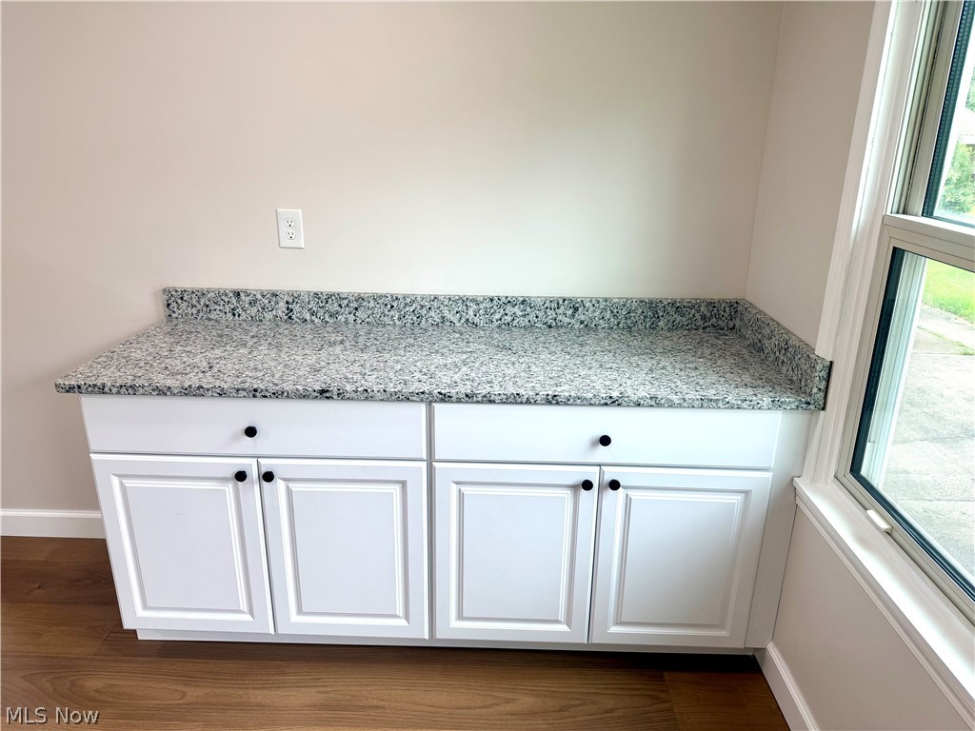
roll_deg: -0.6
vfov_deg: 56.8
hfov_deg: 71.6
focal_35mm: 24
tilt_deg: -17.9
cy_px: 366
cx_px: 488
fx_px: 676
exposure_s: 1/121
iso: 80
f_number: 1.78
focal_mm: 6.76
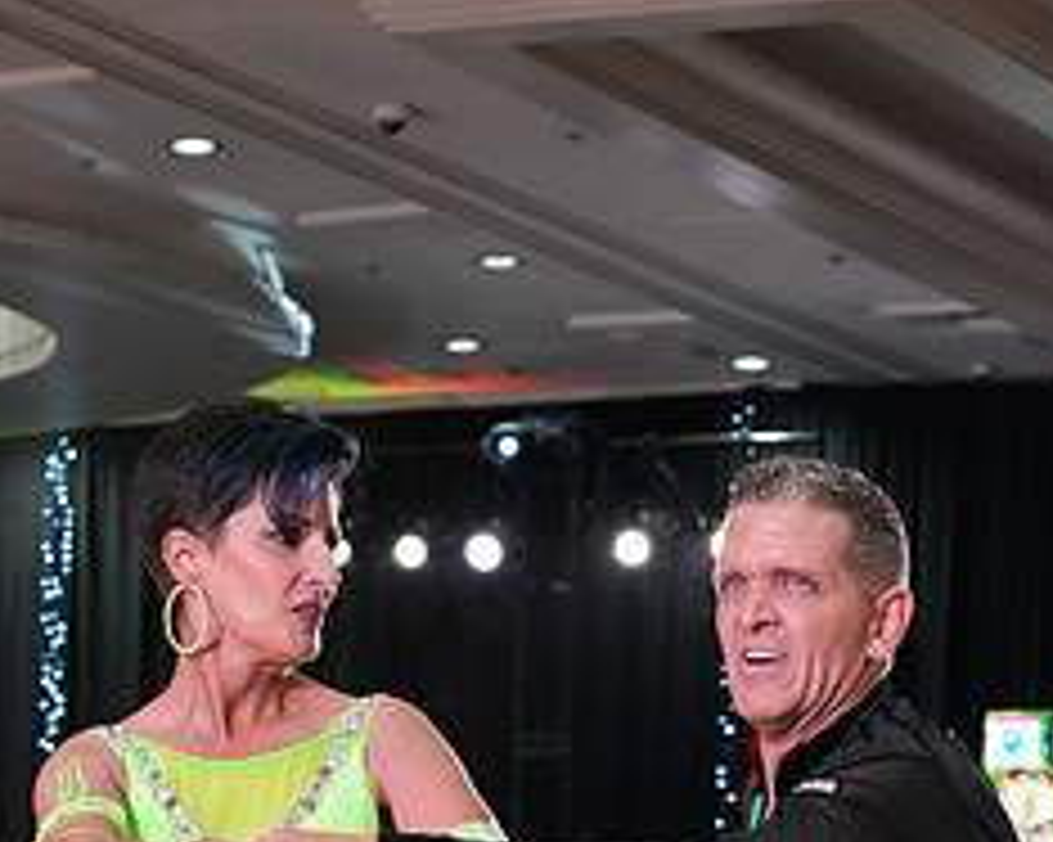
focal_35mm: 170
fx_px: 5296
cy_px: 1301
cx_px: 542
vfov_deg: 8.8
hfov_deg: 11.4
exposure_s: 1/200
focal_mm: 73
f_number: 7.1
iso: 4000
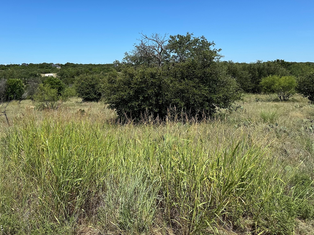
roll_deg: +1.2
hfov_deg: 55.7
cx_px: 107
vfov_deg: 43.7
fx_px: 290
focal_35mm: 32
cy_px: 83
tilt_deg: -3.0
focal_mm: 6.86
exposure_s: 1/4762
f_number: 1.78
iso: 80
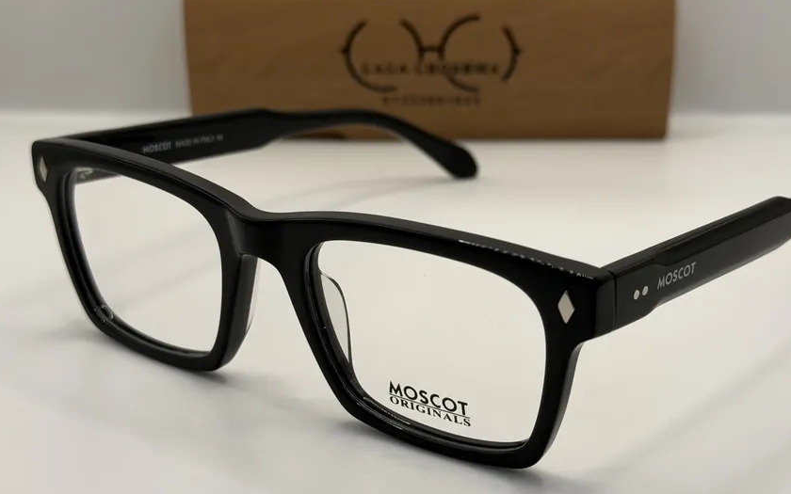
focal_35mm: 62
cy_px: 262
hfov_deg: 32.9
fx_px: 1337
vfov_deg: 21.0
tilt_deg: -20.2
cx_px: 431
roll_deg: +1.0
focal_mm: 6.76
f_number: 1.78
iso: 64
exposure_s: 1/420
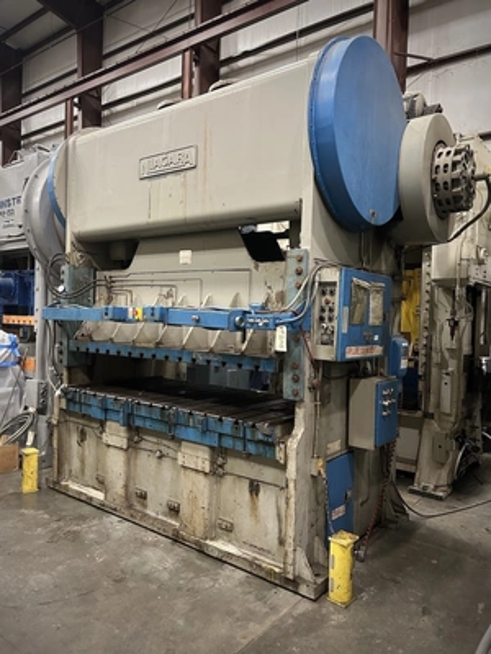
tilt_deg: +0.2
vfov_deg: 67.3
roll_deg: -1.4
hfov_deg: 53.1
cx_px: 246
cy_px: 327
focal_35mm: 26
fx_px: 492
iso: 500
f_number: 1.5
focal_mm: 5.7
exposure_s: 1/40
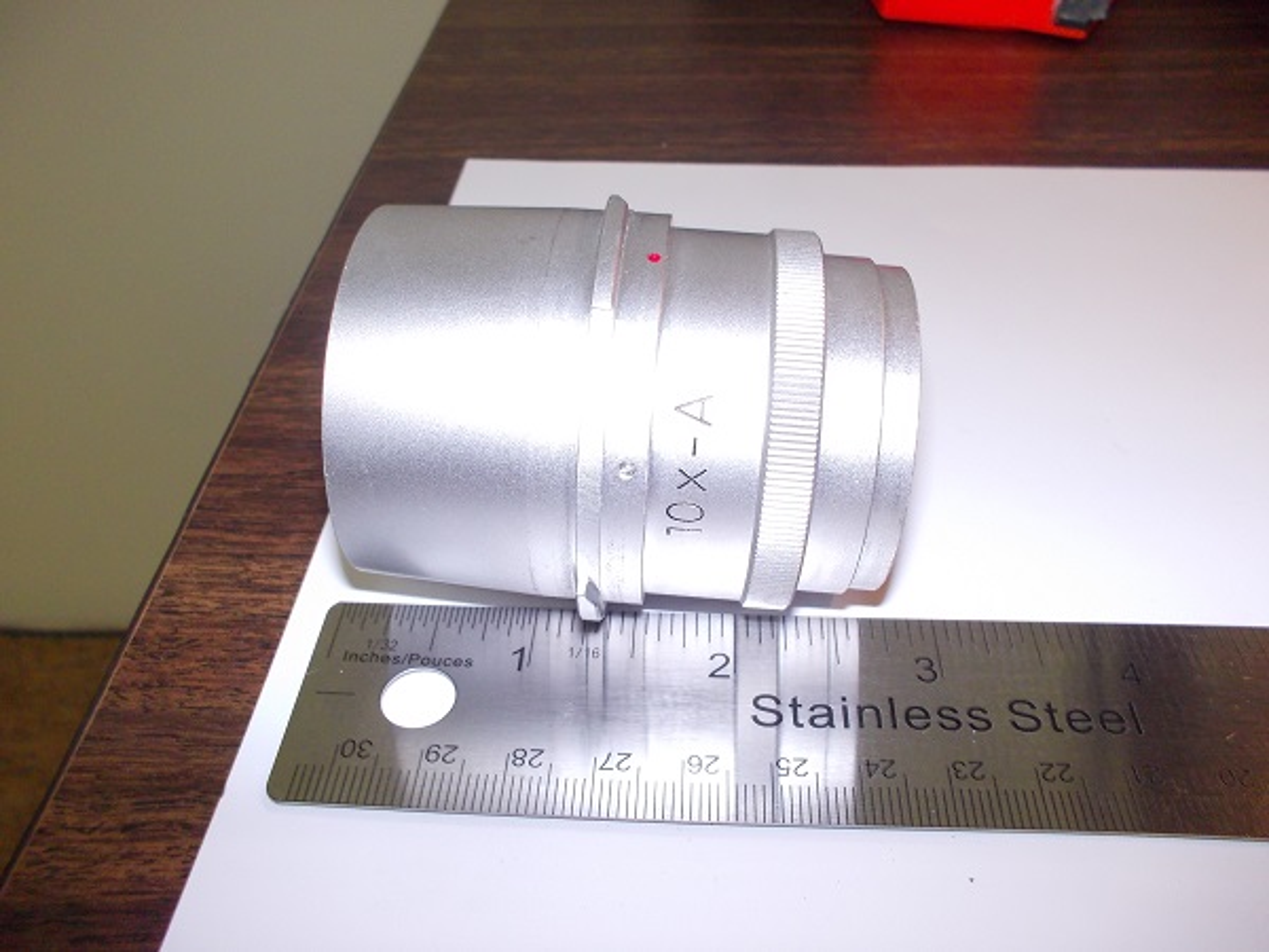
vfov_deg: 48.2
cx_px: 634
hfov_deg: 61.7
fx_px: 1063
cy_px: 476
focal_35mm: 29
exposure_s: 1/25
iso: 200
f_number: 3.3
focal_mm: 4.1
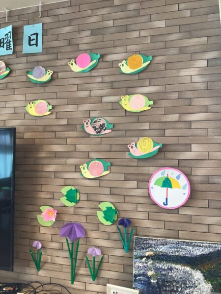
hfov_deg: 45.4
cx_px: 110
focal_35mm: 31
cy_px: 147
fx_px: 264
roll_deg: -0.3
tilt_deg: +2.8
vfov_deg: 58.4
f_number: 2.4
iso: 100
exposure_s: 1/50
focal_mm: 3.3
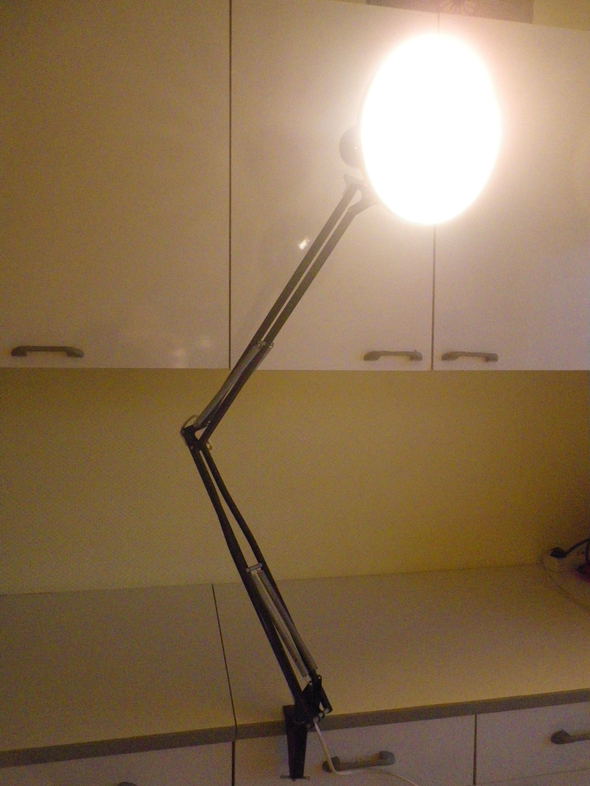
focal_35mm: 28
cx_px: 295
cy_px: 393
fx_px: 636
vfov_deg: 63.4
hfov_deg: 49.8
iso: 800
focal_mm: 4.9
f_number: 2.6
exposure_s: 1/30
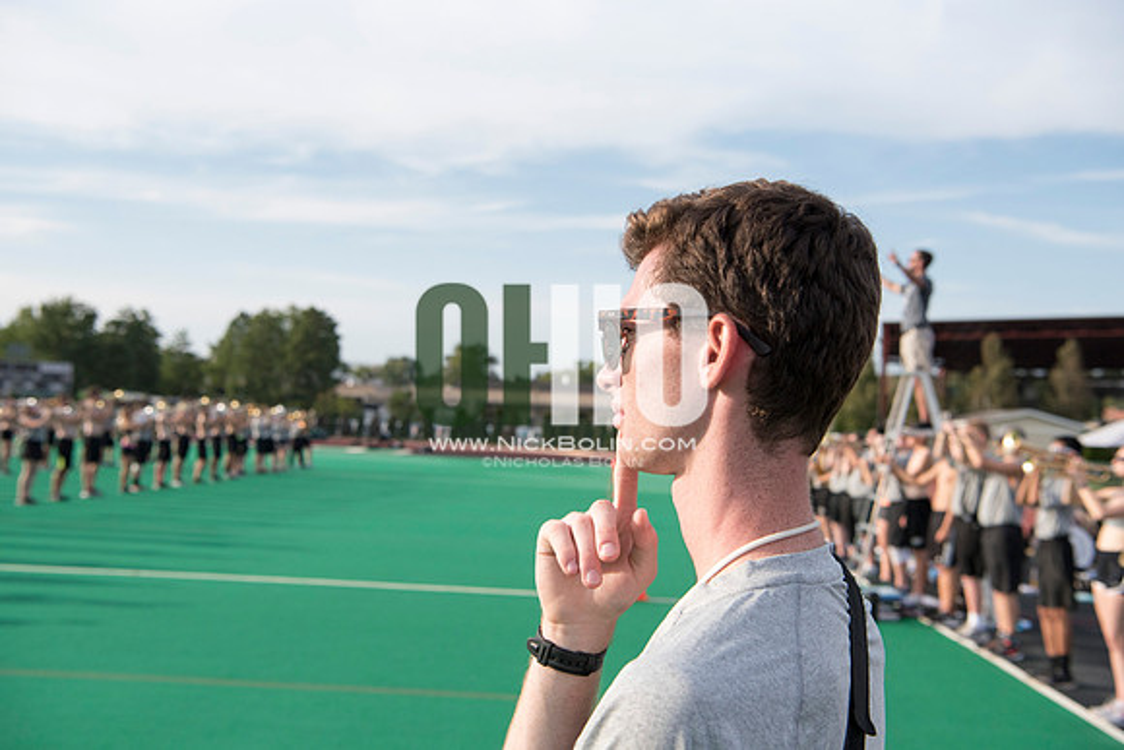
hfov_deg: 48.4
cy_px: 375
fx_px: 1249
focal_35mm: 40
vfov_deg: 33.4
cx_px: 562
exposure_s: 1/3200
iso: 800
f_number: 5.6
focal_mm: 40
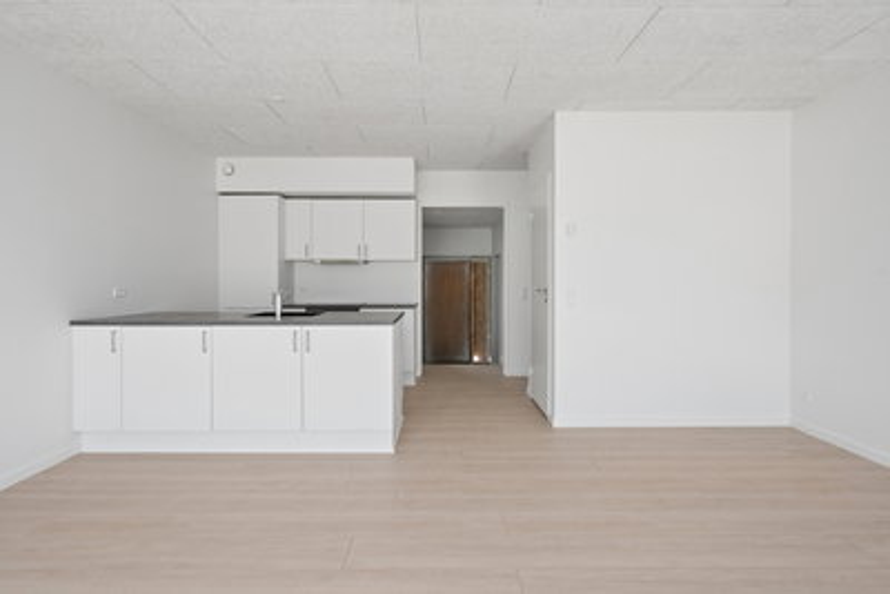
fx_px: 458
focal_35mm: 18
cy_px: 297
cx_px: 445
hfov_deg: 88.4
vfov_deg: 66.0
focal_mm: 18.5
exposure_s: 1/200
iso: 640
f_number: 9
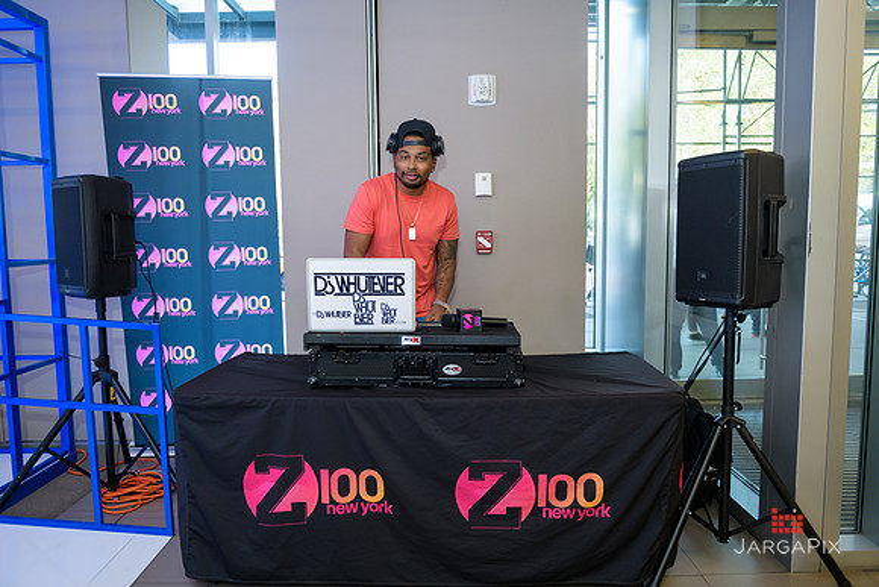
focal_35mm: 26
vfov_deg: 49.6
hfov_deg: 69.4
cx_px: 440
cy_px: 294
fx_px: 635
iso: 400
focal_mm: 26
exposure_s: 1/125
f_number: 3.2
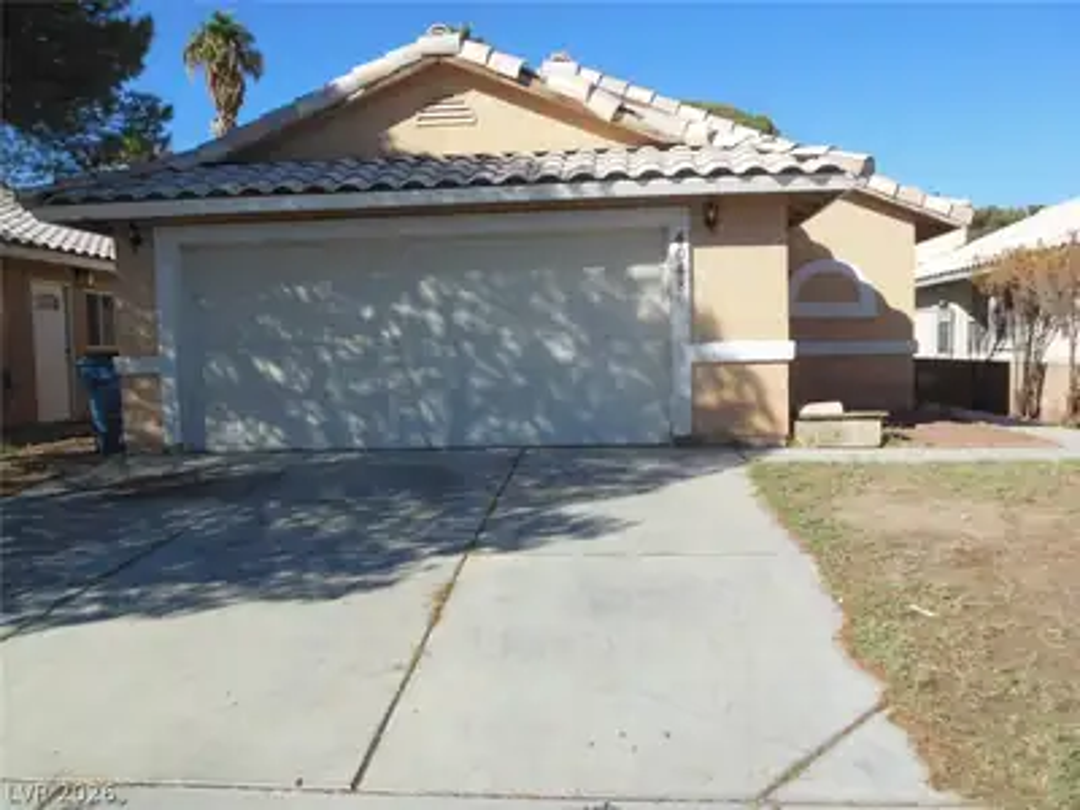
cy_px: 405
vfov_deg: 48.2
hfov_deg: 61.7
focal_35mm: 29
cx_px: 540
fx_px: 905
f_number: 3.3
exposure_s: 1/1500
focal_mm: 5.2
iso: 125
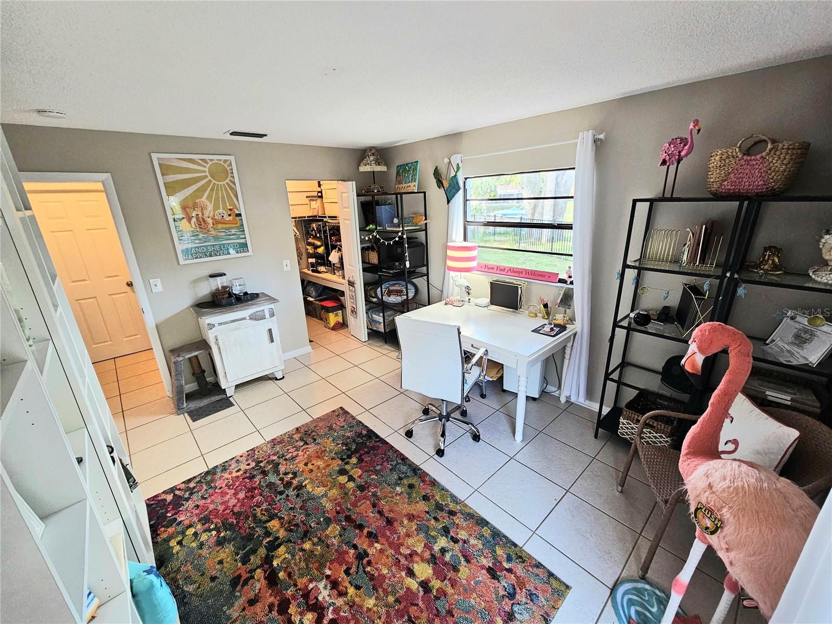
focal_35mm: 13
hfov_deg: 106.2
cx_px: 416
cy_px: 312
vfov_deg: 89.9
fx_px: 312
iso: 200
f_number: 2.2
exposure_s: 1/60.2
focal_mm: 2.2
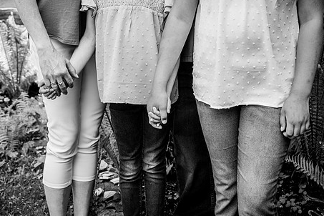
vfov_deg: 21.2
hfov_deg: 31.4
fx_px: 576
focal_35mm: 64
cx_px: 151
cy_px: 95
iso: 125
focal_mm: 50
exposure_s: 1/250
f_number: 5.6
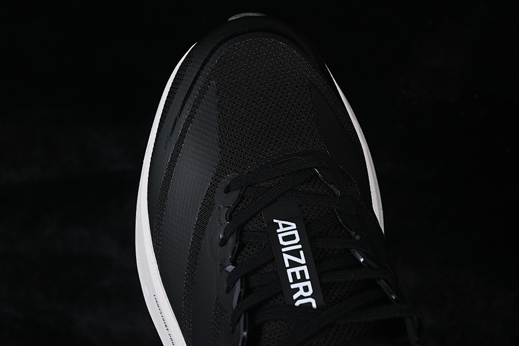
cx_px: 260
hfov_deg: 27.0
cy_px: 173
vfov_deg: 18.2
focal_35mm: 75
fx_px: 1081
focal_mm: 50
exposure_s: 1/60
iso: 160
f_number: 6.3
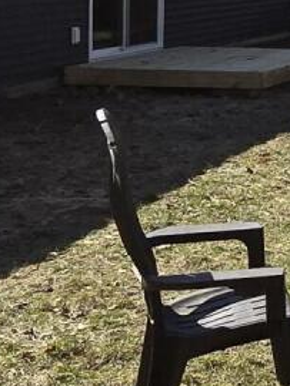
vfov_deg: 19.4
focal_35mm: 96
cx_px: 576
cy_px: -61
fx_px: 1073
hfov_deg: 13.3
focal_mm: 2.2
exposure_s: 1/2094
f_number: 2.2
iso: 50
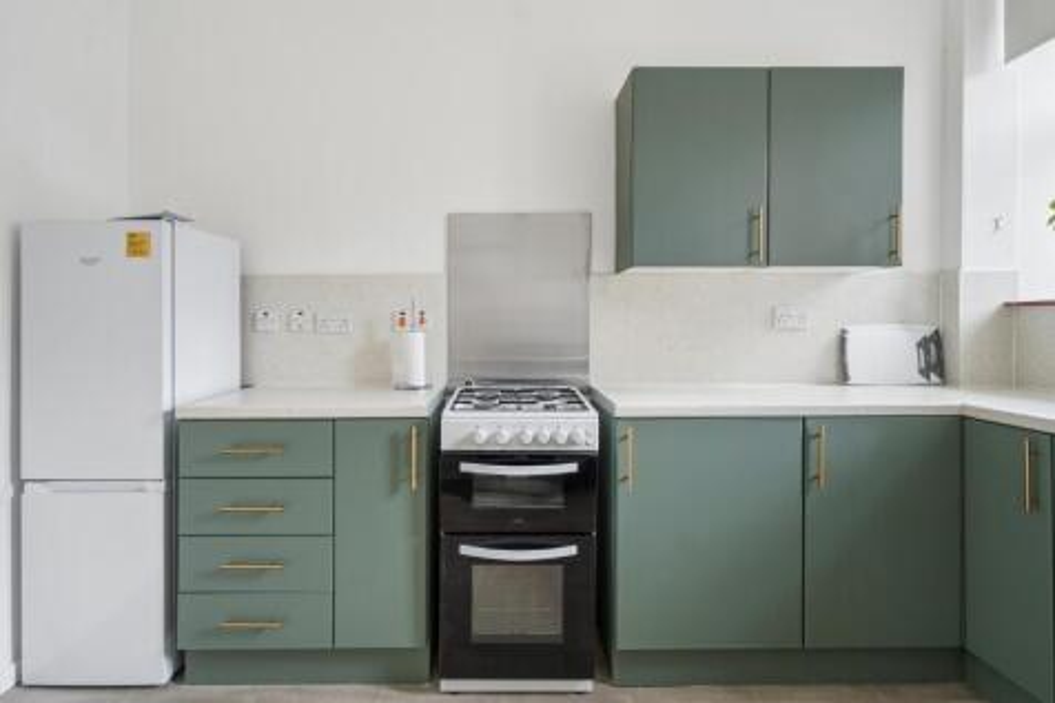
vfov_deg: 64.5
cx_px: 528
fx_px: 557
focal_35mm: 19
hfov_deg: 86.9
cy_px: 352
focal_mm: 19
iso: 800
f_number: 4
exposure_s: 1/160
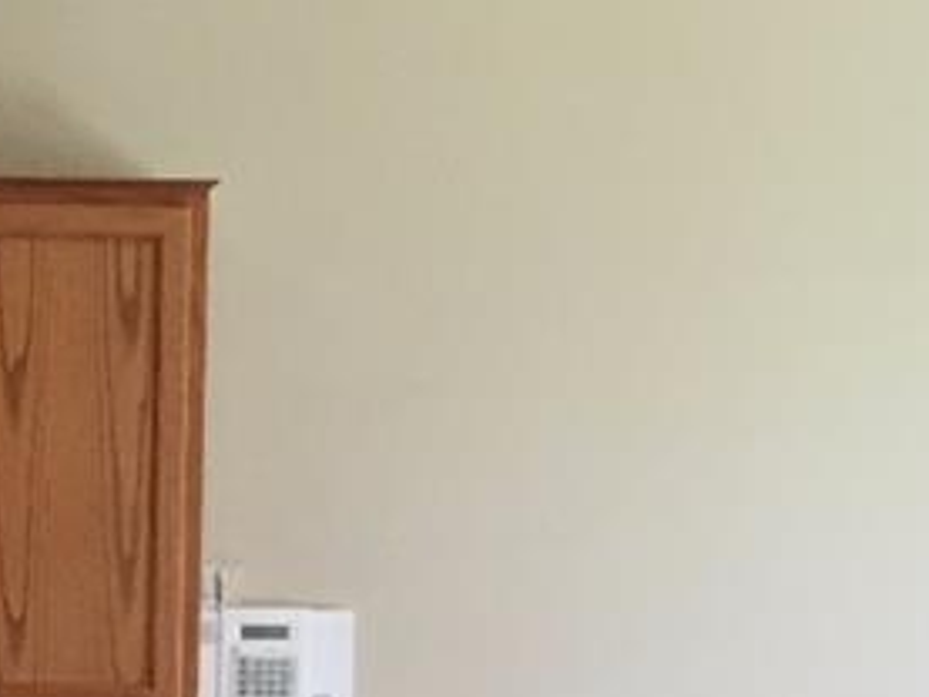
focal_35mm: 157
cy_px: 942
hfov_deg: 12.2
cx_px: -272
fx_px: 4215
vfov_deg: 9.3
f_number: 2.2
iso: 40
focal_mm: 4.15
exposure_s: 1/30
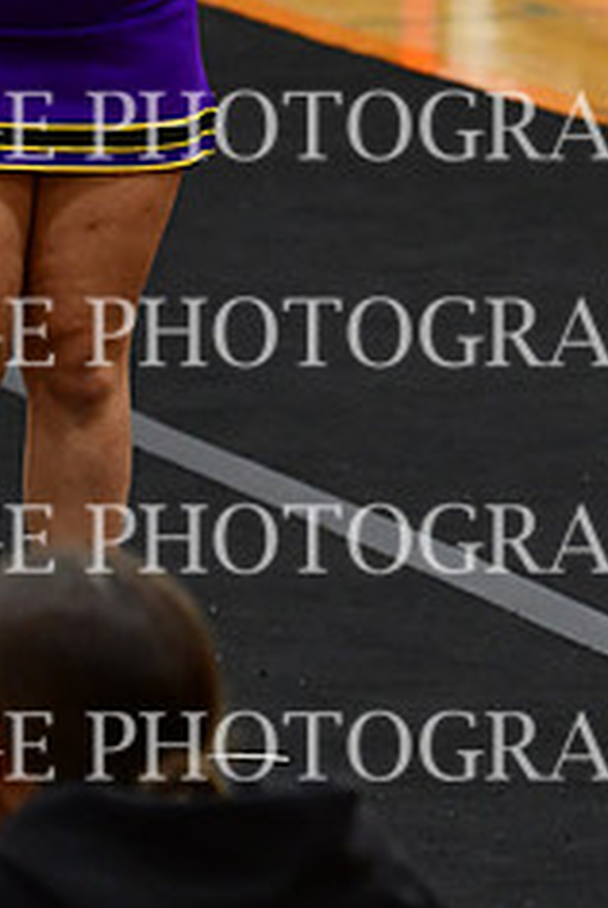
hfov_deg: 2.9
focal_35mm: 479
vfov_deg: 4.3
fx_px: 12098
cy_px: -185
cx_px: 60
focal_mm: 130
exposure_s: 1/500
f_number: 4
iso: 4000
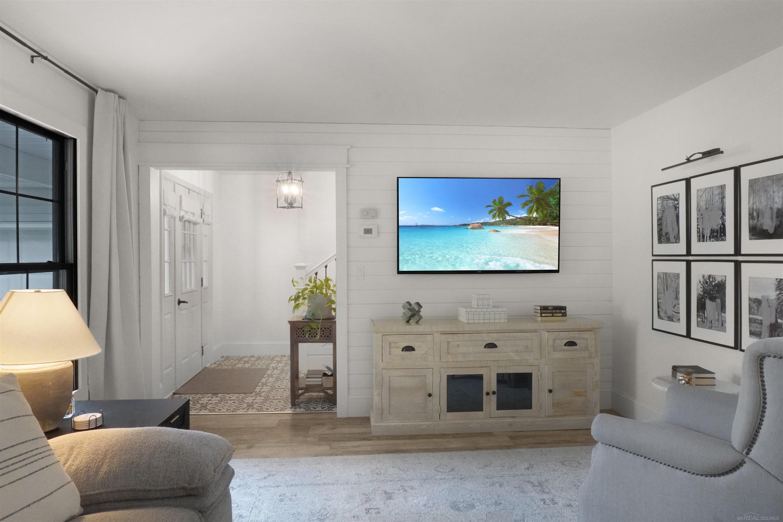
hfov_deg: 73.7
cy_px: 261
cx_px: 392
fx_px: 522
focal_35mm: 24
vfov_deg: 53.1
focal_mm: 16
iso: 6400
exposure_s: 1/30
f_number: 18
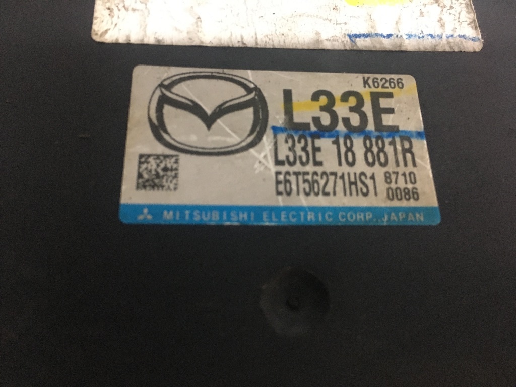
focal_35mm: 29
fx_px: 432
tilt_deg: -64.8
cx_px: 258
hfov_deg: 61.7
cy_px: 194
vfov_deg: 48.2
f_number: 2.2
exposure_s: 1/17
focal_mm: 4.15
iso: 200
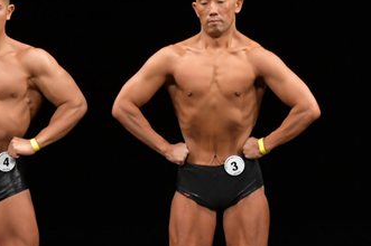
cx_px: 214
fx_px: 6146
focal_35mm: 597
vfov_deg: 2.3
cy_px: 183
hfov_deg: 3.5
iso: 2500
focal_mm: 170
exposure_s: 1/400
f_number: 5.6
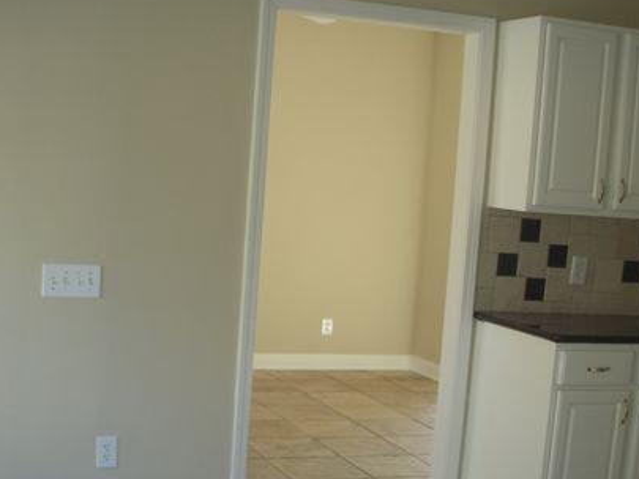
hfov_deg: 31.9
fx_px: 1108
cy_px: 329
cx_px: 219
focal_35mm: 60
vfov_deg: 24.3
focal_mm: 6.3
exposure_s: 1/50
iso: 100
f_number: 3.3
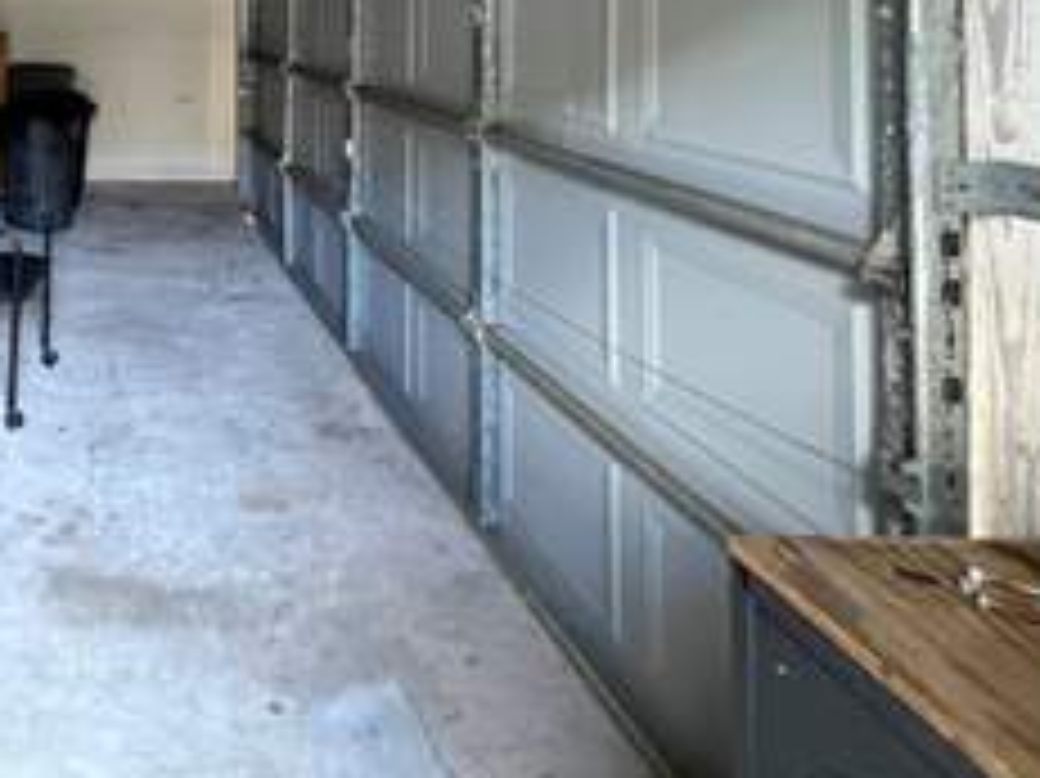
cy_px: -22
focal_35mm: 27
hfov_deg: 56.0
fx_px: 811
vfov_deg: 43.1
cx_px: 95
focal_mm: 1.57
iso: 1000
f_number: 1.8
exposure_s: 1/54
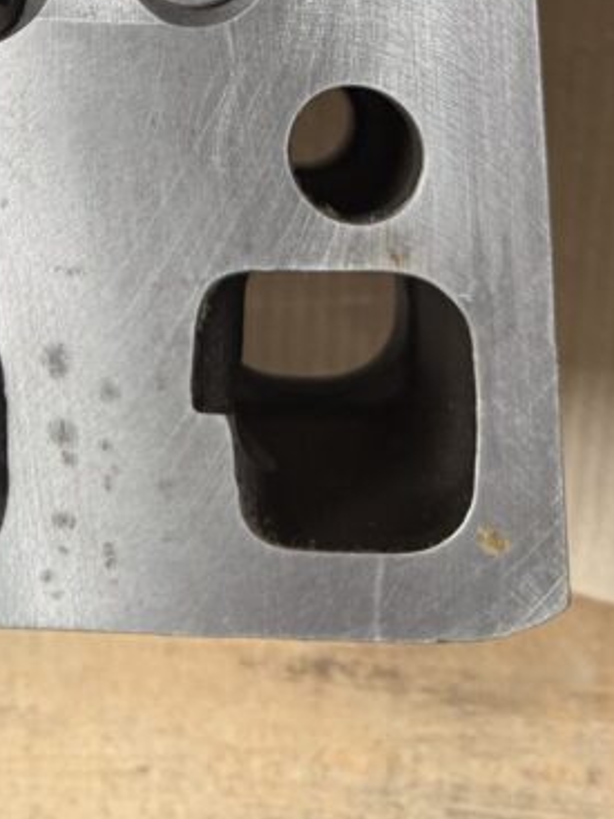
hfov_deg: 21.1
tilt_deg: -76.2
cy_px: -245
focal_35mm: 67
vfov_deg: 25.1
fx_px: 1585
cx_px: -25
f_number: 1.78
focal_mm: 6.76
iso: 160
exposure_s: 1/121
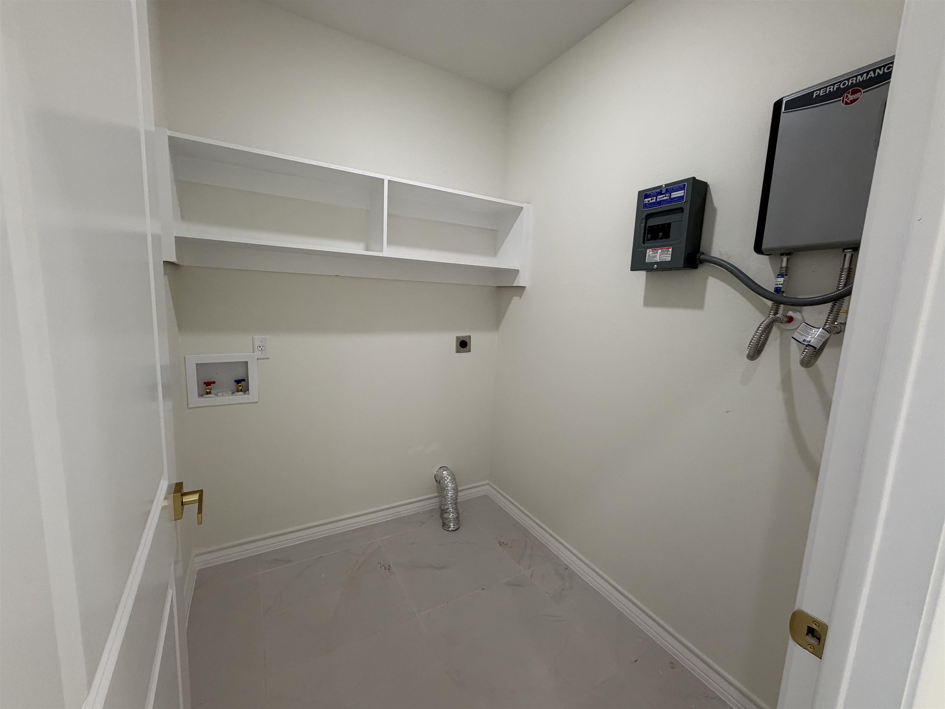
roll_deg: -2.7
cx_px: 472
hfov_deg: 102.1
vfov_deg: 85.7
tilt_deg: -8.2
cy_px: 354
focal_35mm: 14
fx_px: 382
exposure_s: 1/120
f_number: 2.2
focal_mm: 2.22
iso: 200
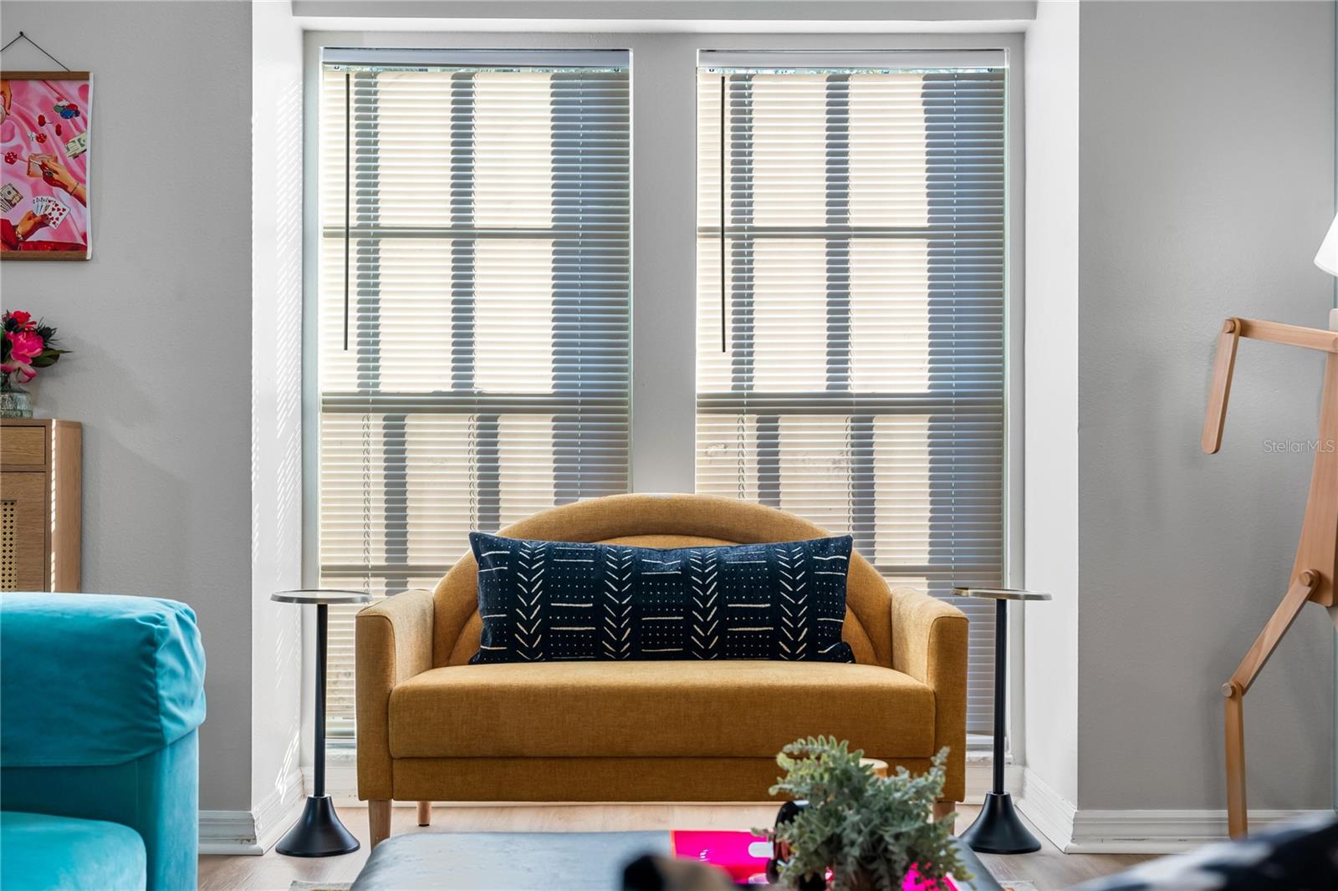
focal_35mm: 41
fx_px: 1523
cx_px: 669
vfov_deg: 32.6
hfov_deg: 47.4
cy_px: 446
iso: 250
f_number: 6.3
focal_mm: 41
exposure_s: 1/125
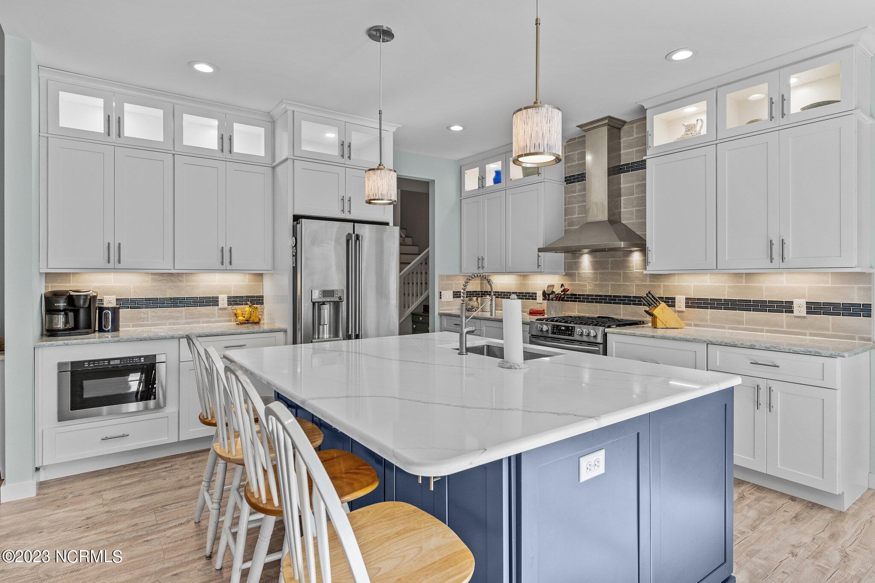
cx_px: 438
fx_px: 462
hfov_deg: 86.9
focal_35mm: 19
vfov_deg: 64.5
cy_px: 292
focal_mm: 19
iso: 1000
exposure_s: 1/40
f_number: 6.3
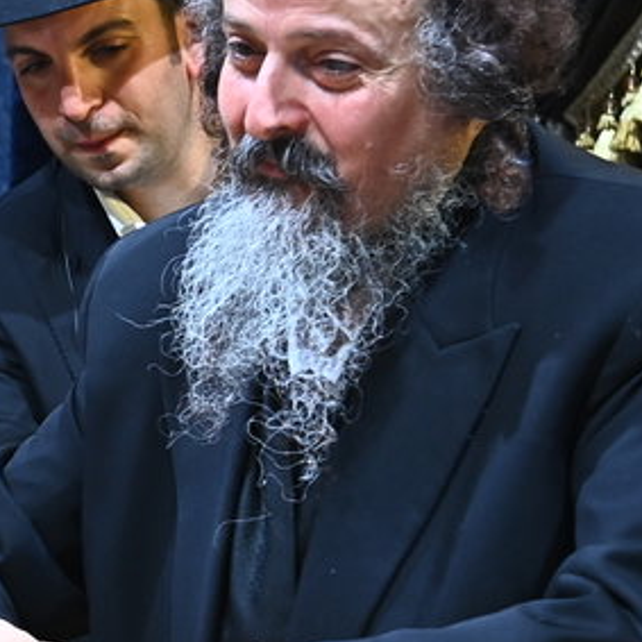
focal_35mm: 202
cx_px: -304
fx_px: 4239
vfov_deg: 8.6
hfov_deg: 8.5
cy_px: 527
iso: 1600
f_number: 4.5
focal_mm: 48
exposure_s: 1/160
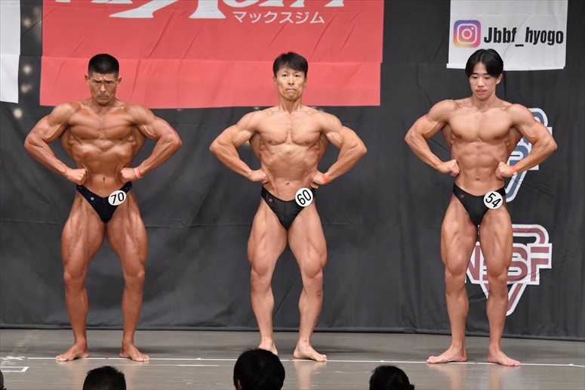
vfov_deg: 6.8
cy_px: 195
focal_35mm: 202
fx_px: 3281
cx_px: 292
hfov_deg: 10.2
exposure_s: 1/400
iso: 6400
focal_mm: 135
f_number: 5.6
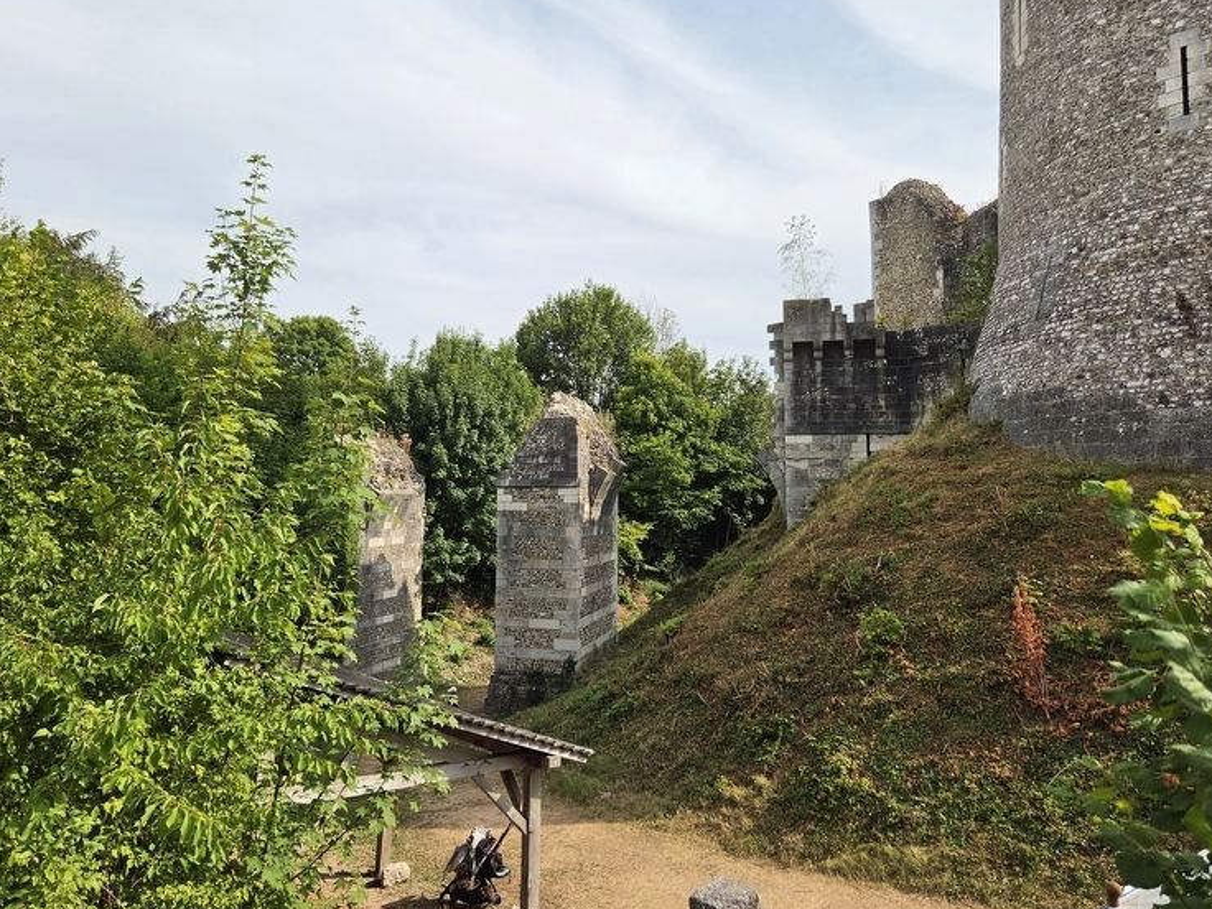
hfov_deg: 69.4
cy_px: 433
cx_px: 578
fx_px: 875
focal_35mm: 25
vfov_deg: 54.9
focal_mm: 5.4
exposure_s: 1/4770
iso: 80
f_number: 1.8
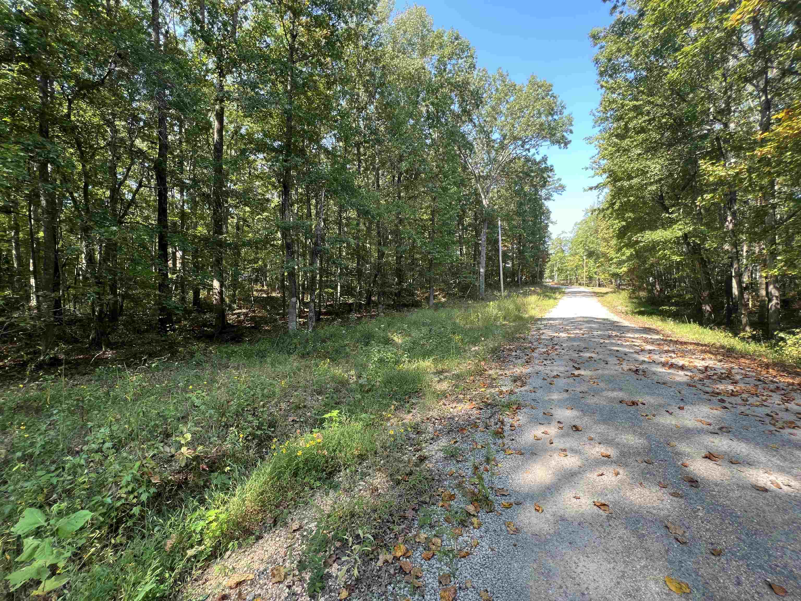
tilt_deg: -1.8
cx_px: 400
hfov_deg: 106.2
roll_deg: +0.1
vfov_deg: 89.9
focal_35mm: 13
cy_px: 300
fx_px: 301
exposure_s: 1/131
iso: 32
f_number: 1.8
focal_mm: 1.57
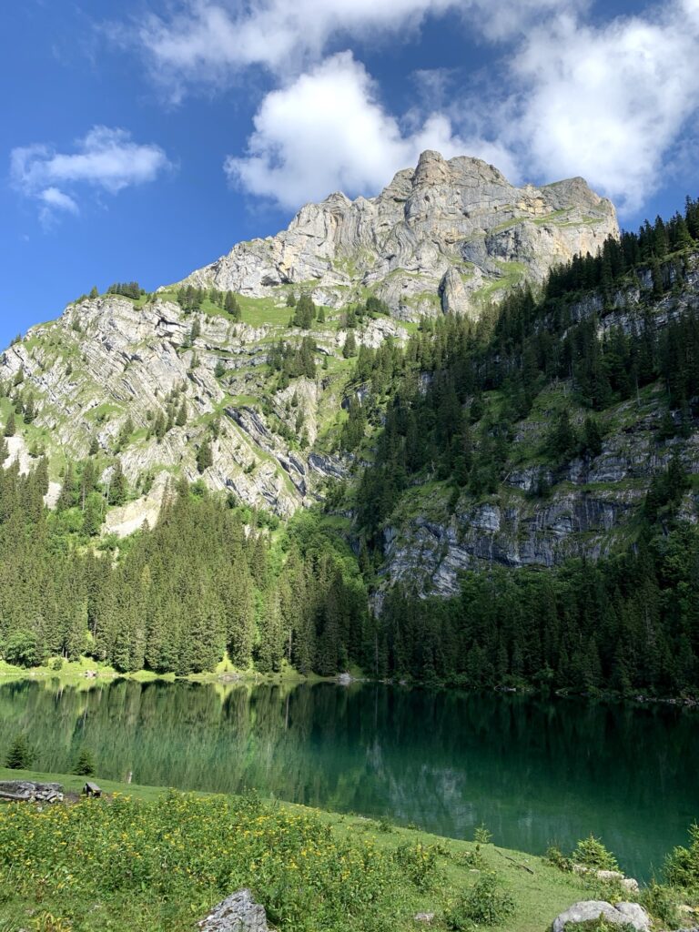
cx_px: 350
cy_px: 466
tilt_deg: +17.3
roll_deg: -1.4
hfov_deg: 53.1
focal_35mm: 26
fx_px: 700
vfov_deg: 67.3
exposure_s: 1/1490
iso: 25
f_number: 1.8
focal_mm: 4.25
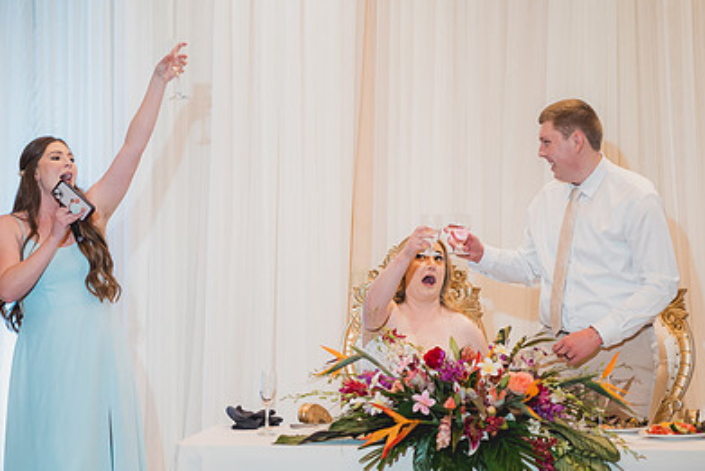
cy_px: 326
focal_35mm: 126
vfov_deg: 10.9
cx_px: 321
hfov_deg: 16.3
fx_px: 2468
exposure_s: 1/320
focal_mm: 85
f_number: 2.2
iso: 1250
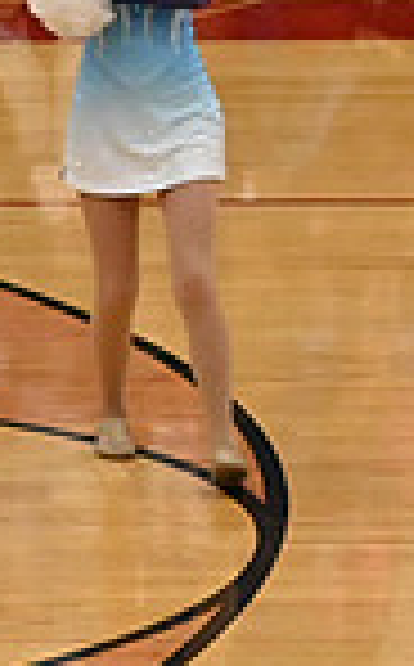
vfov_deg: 5.0
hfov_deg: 3.1
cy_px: 209
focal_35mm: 420
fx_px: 7612
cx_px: 1206
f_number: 4
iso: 6400
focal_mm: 70
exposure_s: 1/400
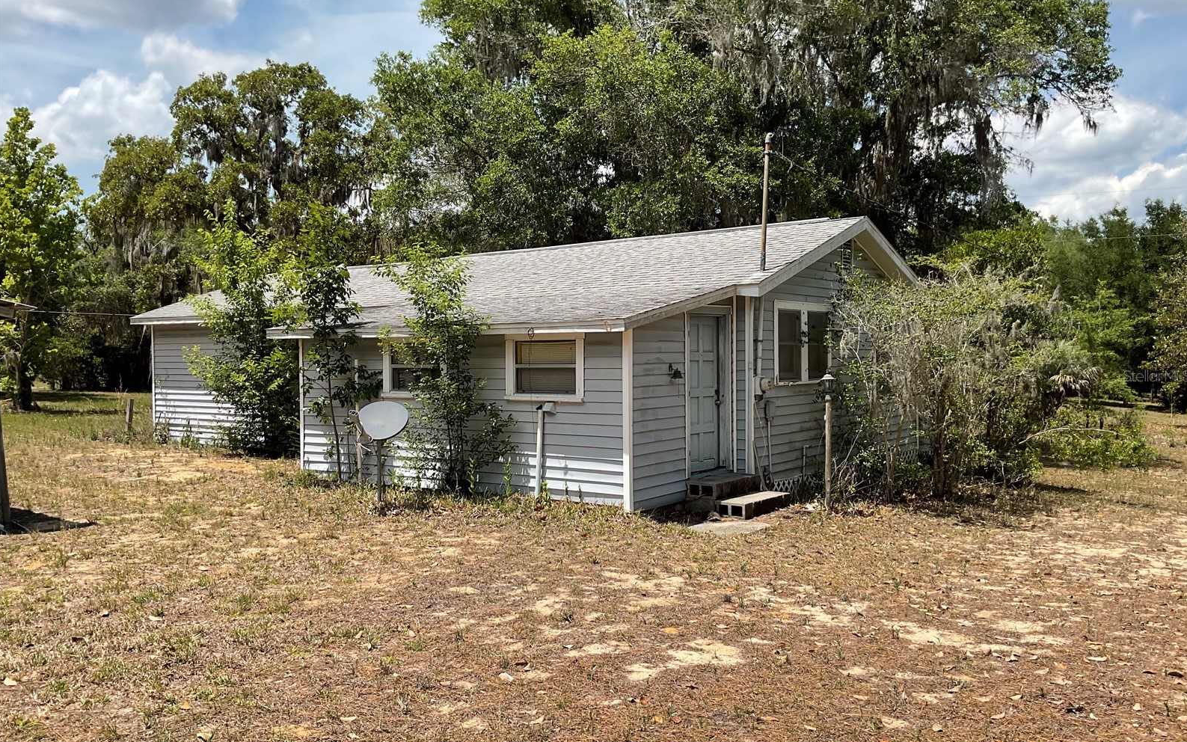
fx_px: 1003
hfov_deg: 61.2
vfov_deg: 40.6
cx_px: 595
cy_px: 375
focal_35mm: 31
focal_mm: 3
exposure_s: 1/1730
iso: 16
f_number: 1.8
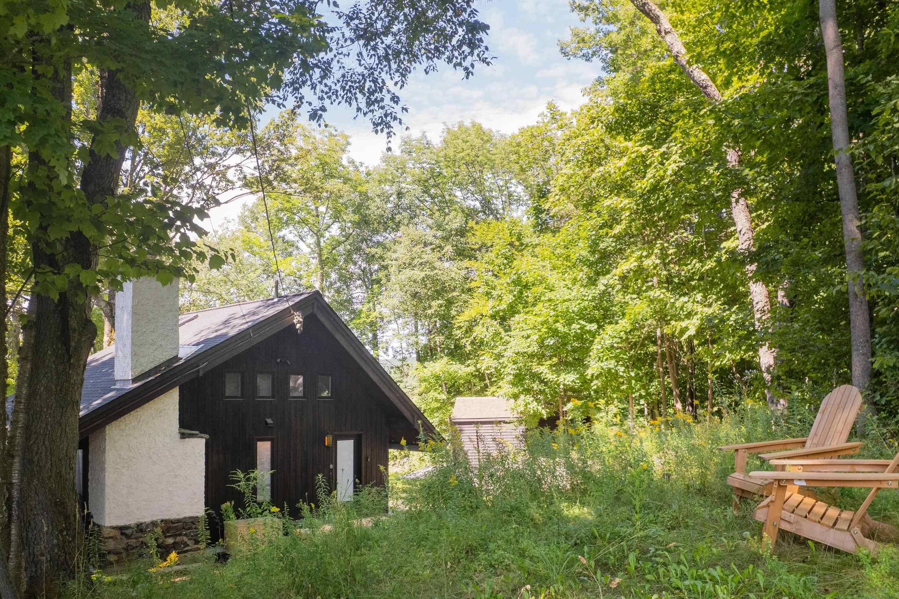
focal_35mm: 28
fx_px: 699
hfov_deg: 65.4
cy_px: 375
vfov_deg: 46.0
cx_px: 410
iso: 100
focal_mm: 8.38
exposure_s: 1/30
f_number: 2.8
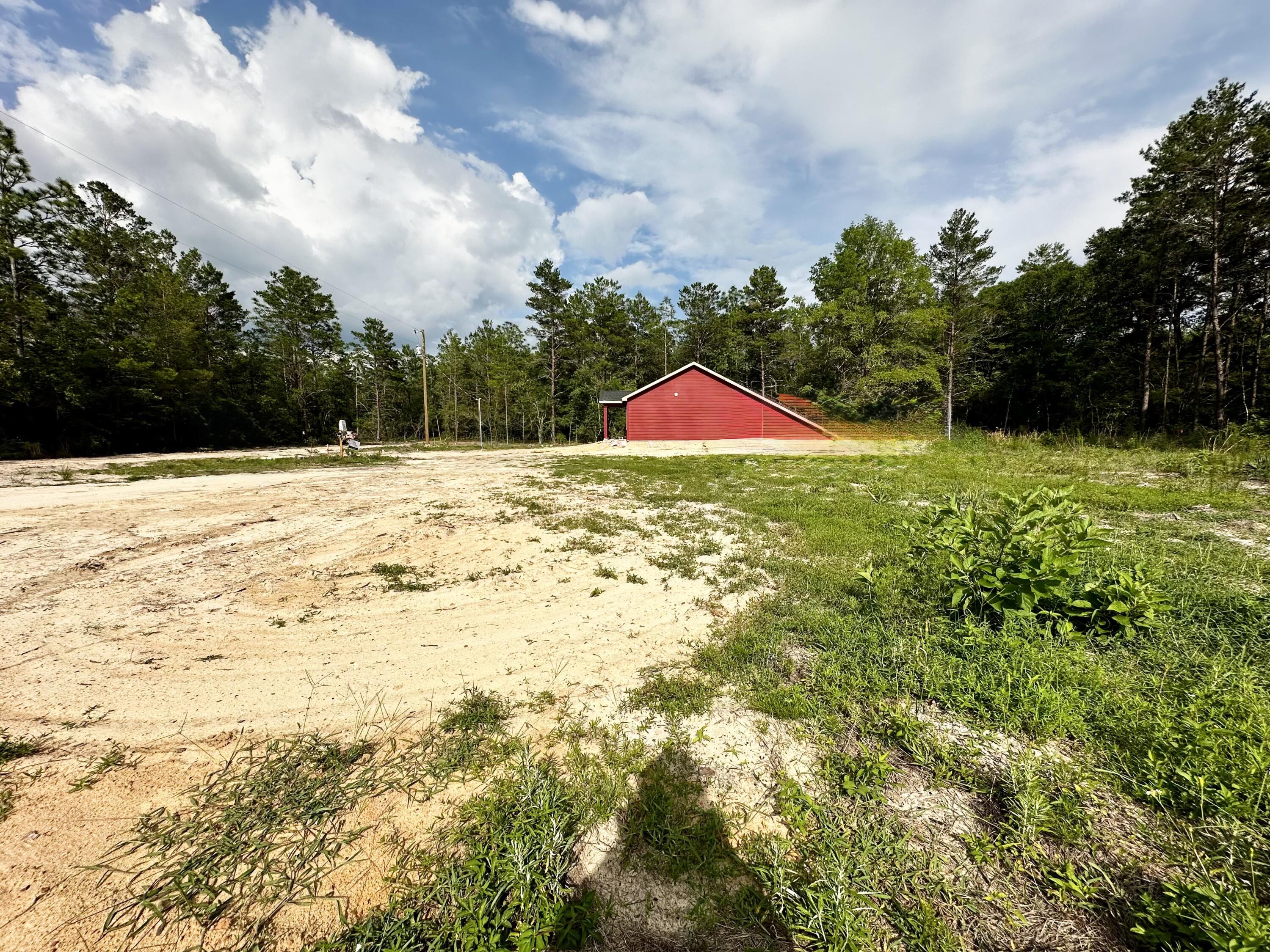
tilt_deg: -5.7
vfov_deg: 85.7
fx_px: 514
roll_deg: -0.3
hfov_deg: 102.1
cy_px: 476
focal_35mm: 14
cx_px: 635
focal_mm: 2.22
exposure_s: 1/3610
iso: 40
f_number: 2.2
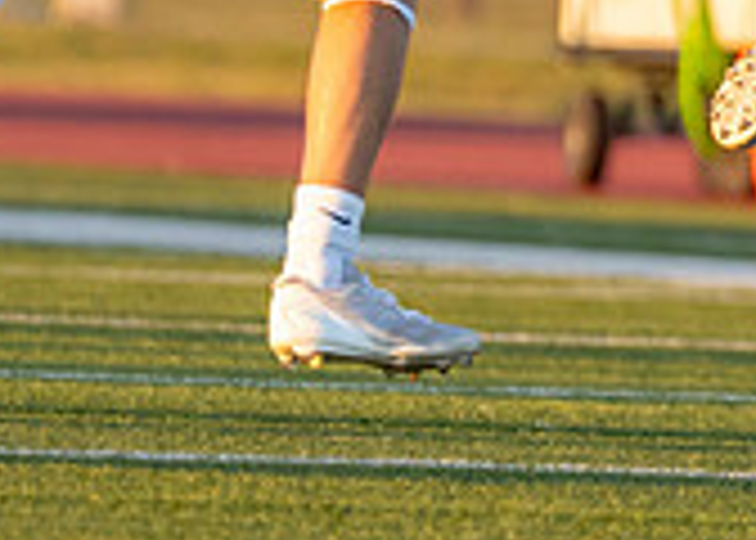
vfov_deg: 1.1
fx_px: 27998
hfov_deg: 1.5
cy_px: -292
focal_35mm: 1304
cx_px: 1045
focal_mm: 200
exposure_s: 1/2500
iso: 800
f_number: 2.8
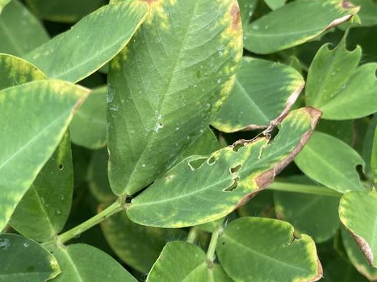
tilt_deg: -80.1
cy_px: 163
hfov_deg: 34.1
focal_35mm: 56
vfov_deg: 26.1
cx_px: 134
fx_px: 610
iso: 20
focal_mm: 3.99
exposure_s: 1/338
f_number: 1.8
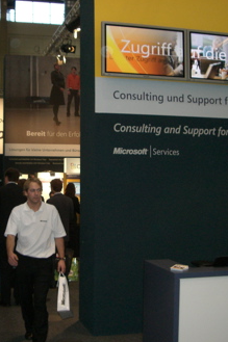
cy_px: 171
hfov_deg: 24.9
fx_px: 514
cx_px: 77
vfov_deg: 36.9
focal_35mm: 54
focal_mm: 6.2
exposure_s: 1/60
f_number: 2.7
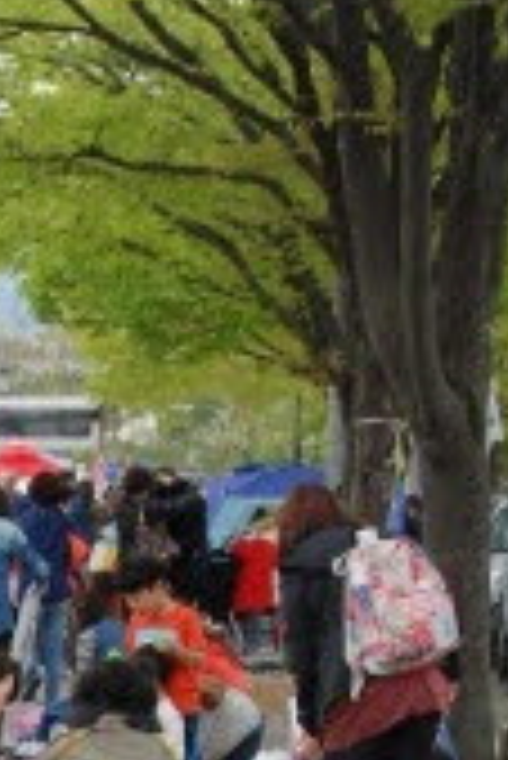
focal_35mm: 151
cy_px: 1025
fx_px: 3189
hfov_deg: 9.0
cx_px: -148
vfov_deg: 13.1
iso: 1000
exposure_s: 1/400
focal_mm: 34
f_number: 10
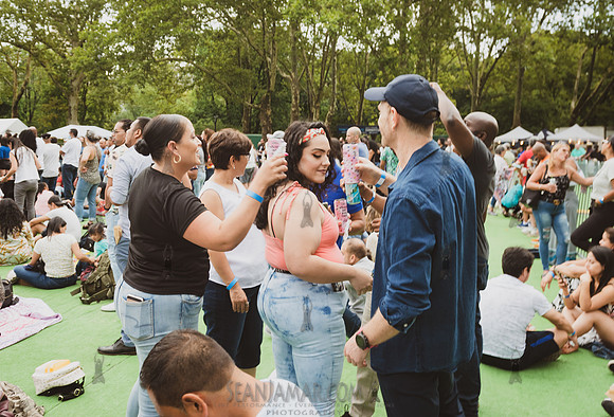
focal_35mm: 36
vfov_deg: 36.7
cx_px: 303
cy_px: 163
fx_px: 626
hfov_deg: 52.2
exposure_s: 1/80
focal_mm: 27
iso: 500
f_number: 4.5
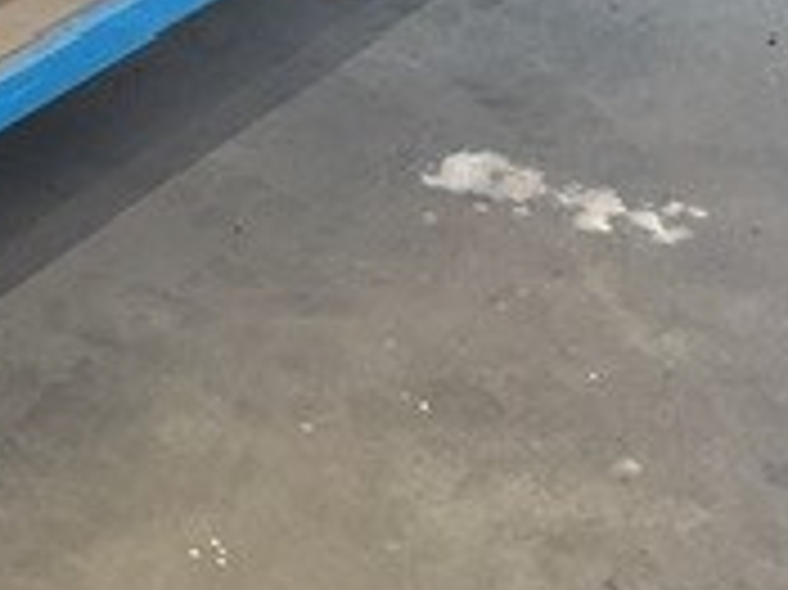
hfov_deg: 17.3
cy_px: -144
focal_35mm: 106
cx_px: -284
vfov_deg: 13.5
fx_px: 2411
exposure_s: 1/60
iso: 100
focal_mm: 3
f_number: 1.8
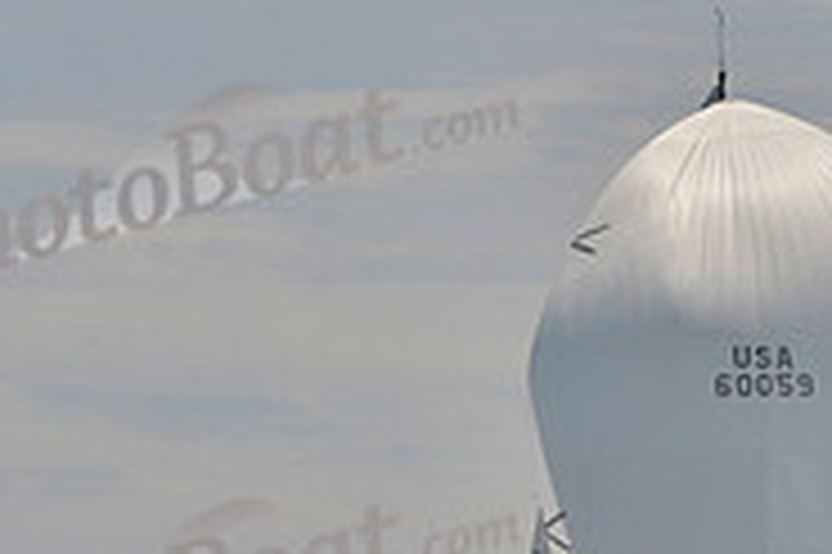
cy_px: 763
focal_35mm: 471
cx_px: 756
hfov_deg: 4.4
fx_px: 10875
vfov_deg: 2.9
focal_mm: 150
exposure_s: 1/800
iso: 400
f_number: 9
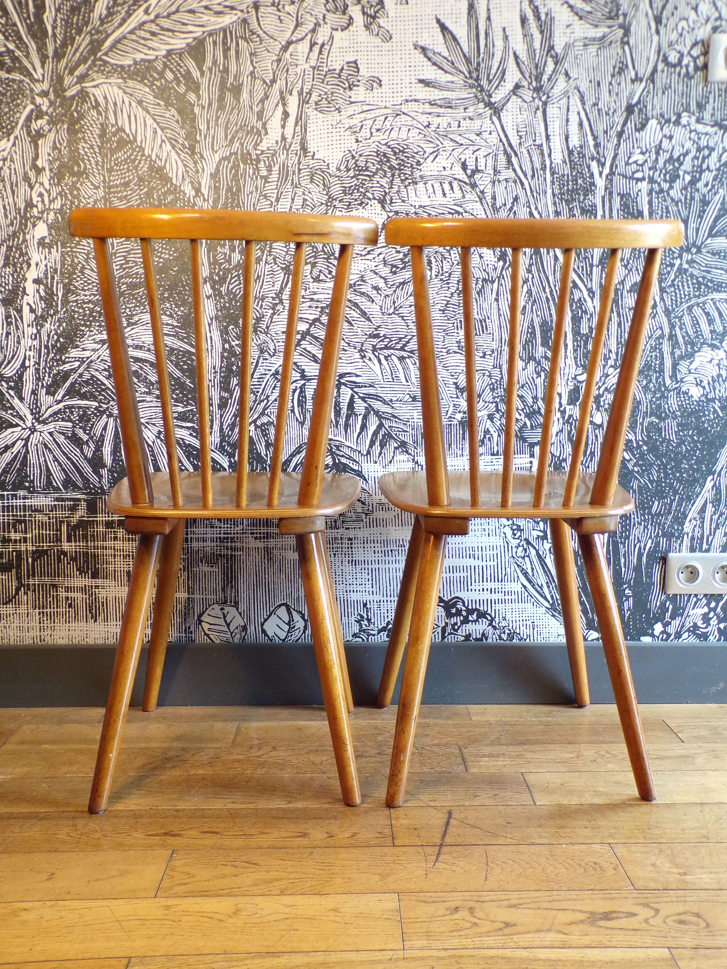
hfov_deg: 44.2
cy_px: 484
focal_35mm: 32
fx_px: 896
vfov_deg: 56.8
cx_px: 364
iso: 323
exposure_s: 1/17
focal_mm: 5.8
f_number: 3.2
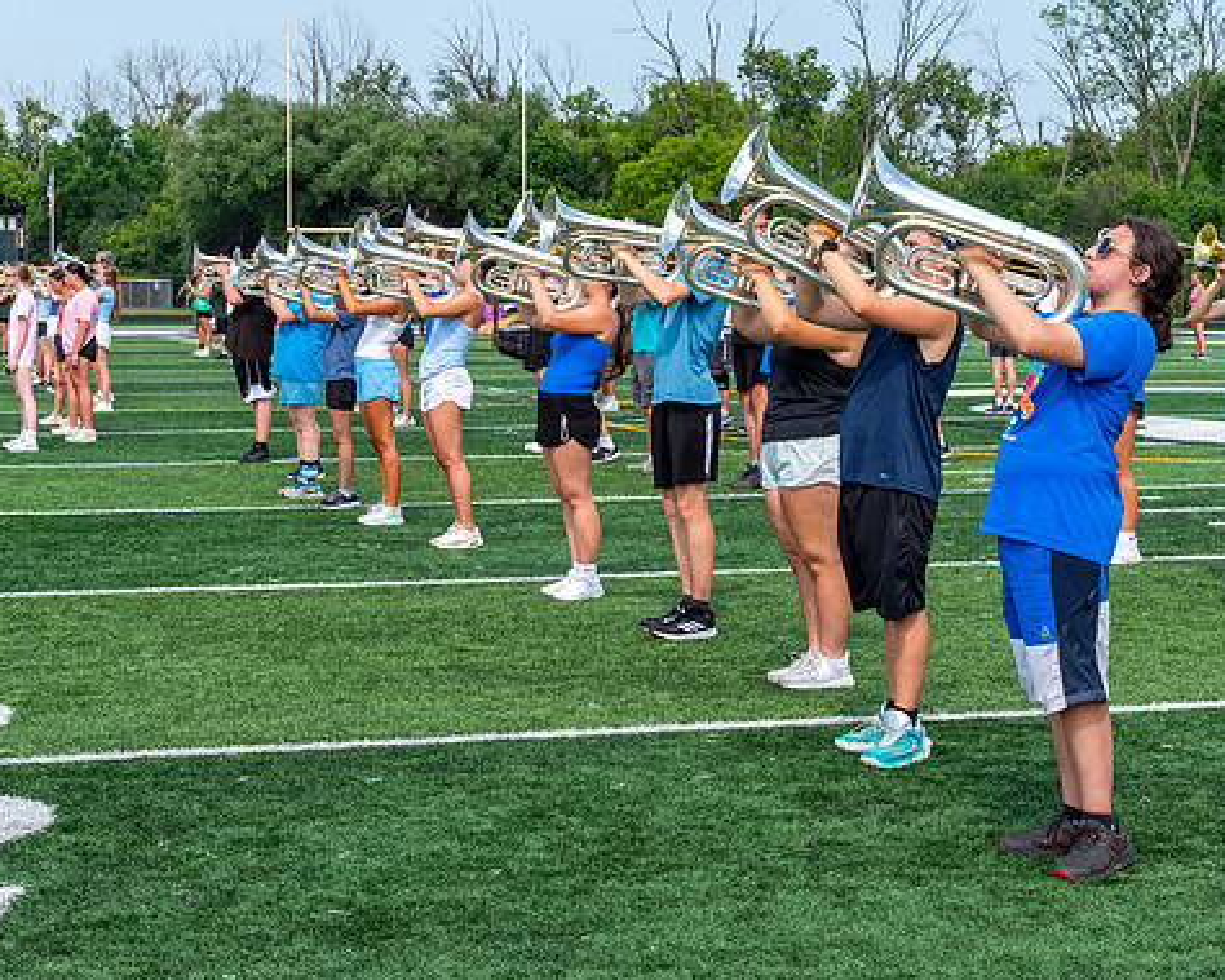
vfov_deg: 21.2
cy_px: 381
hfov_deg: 26.4
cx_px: 606
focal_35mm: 72
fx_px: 2610
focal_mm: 50
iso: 1250
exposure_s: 1/1000
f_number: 13
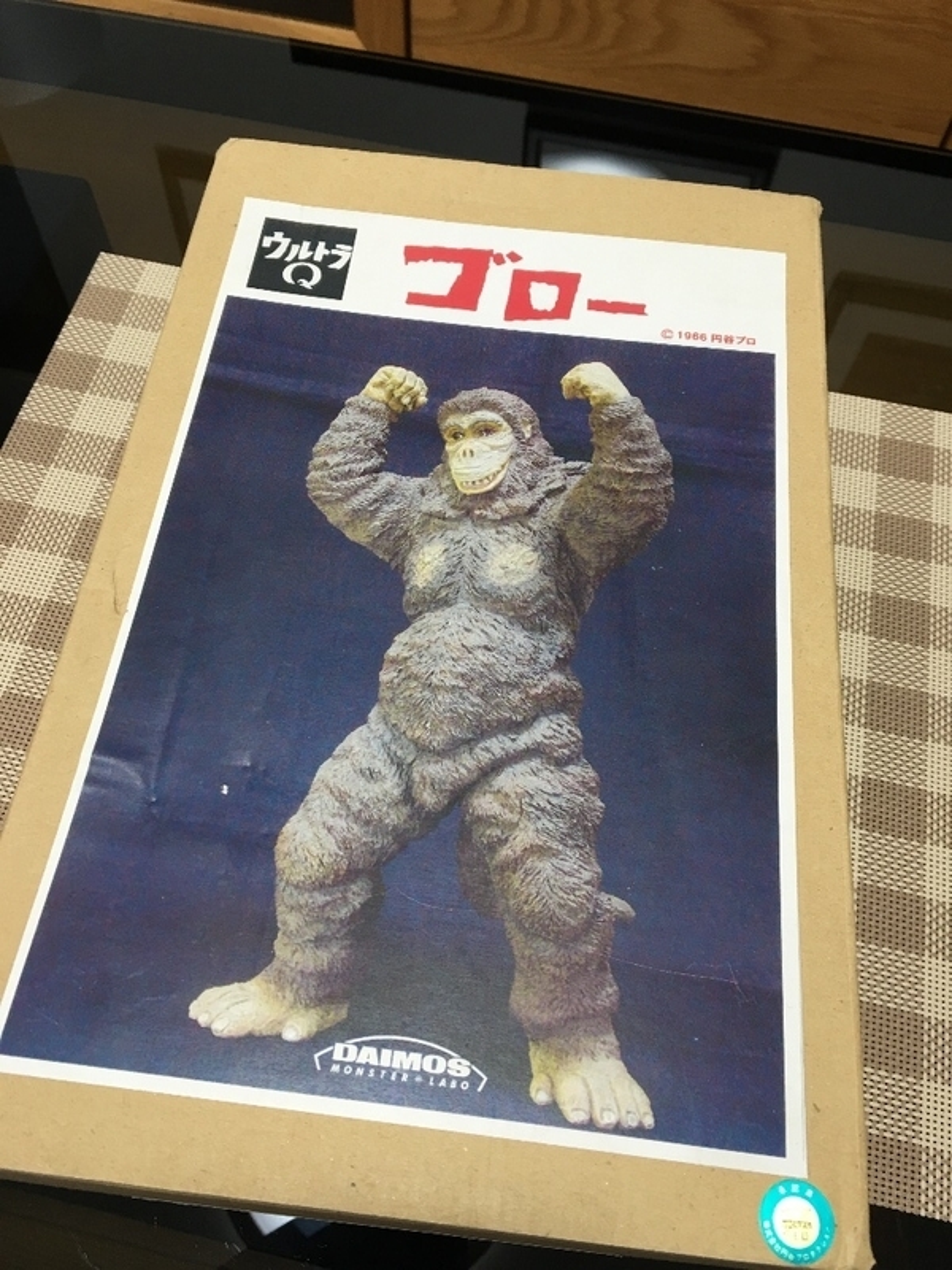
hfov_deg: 48.2
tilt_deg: -62.2
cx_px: 476
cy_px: 635
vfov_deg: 61.7
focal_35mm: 29
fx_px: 1063
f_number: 2.2
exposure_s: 1/15
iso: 25
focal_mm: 4.15
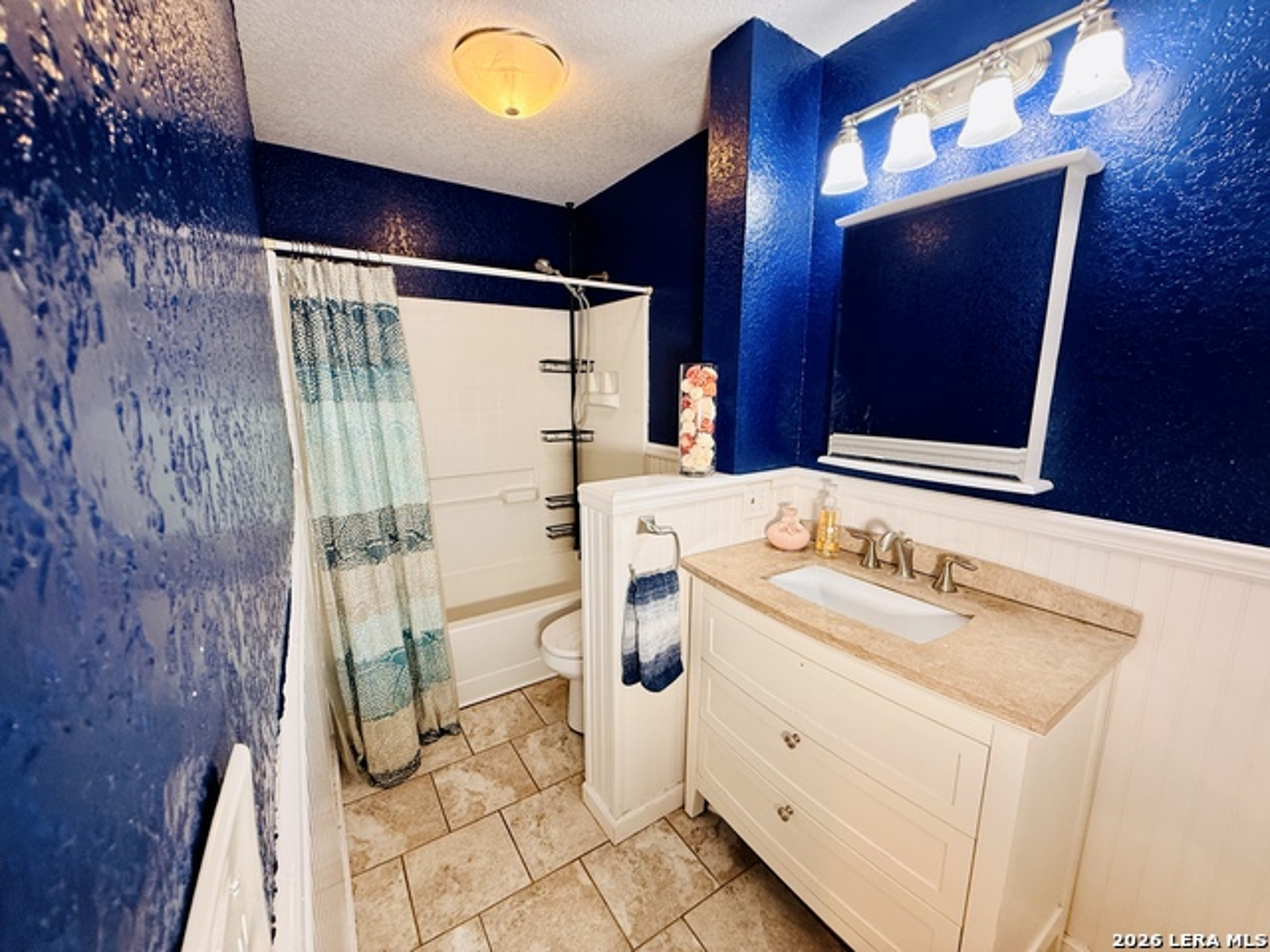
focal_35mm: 14
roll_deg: +0.1
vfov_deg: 85.7
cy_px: 476
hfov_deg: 102.1
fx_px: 514
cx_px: 635
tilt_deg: -10.6
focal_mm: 2.22
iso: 200
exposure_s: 1/60
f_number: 2.2
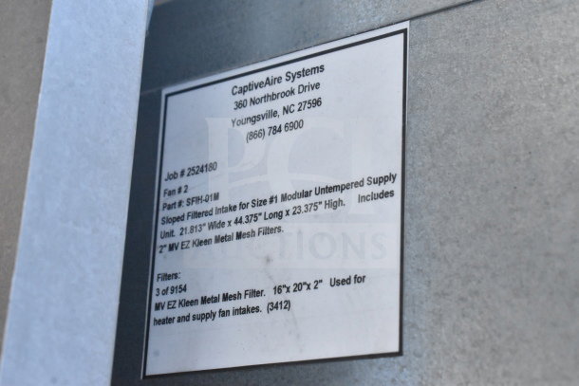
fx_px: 1255
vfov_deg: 17.5
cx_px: 290
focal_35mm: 78
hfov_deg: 26.0
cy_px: 193
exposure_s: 1/1000
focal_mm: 52
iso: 6400
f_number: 16
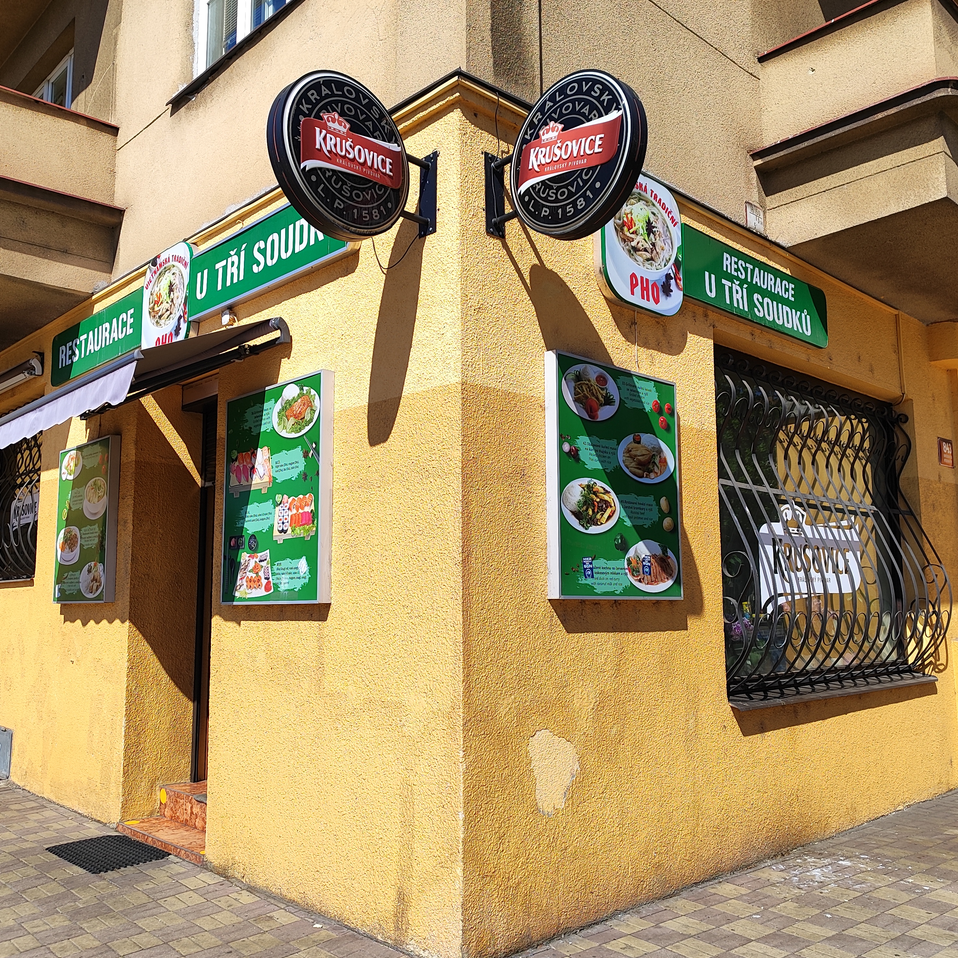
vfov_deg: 55.6
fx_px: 908
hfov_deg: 55.6
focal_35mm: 29
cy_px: 487
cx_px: 488
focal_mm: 5.89
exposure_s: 1/710
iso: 50
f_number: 1.89
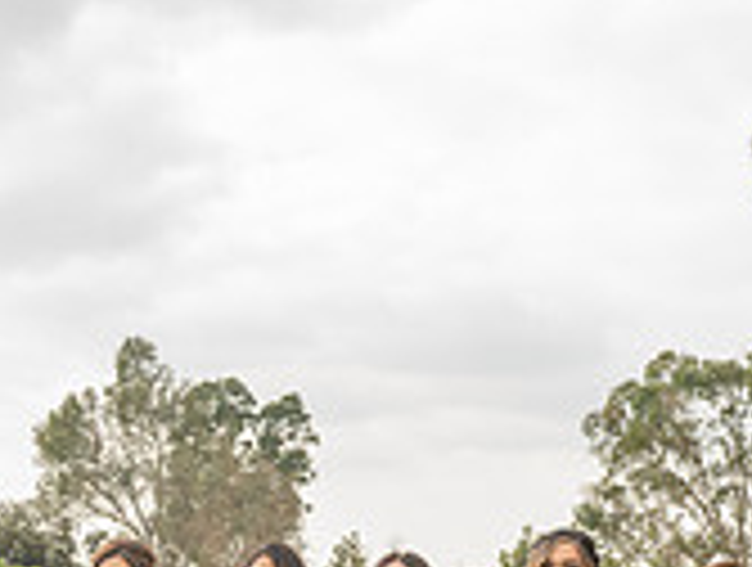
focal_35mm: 80
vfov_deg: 17.4
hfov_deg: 22.9
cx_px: -81
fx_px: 1742
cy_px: 731
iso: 200
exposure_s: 1/200
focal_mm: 24
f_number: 6.3
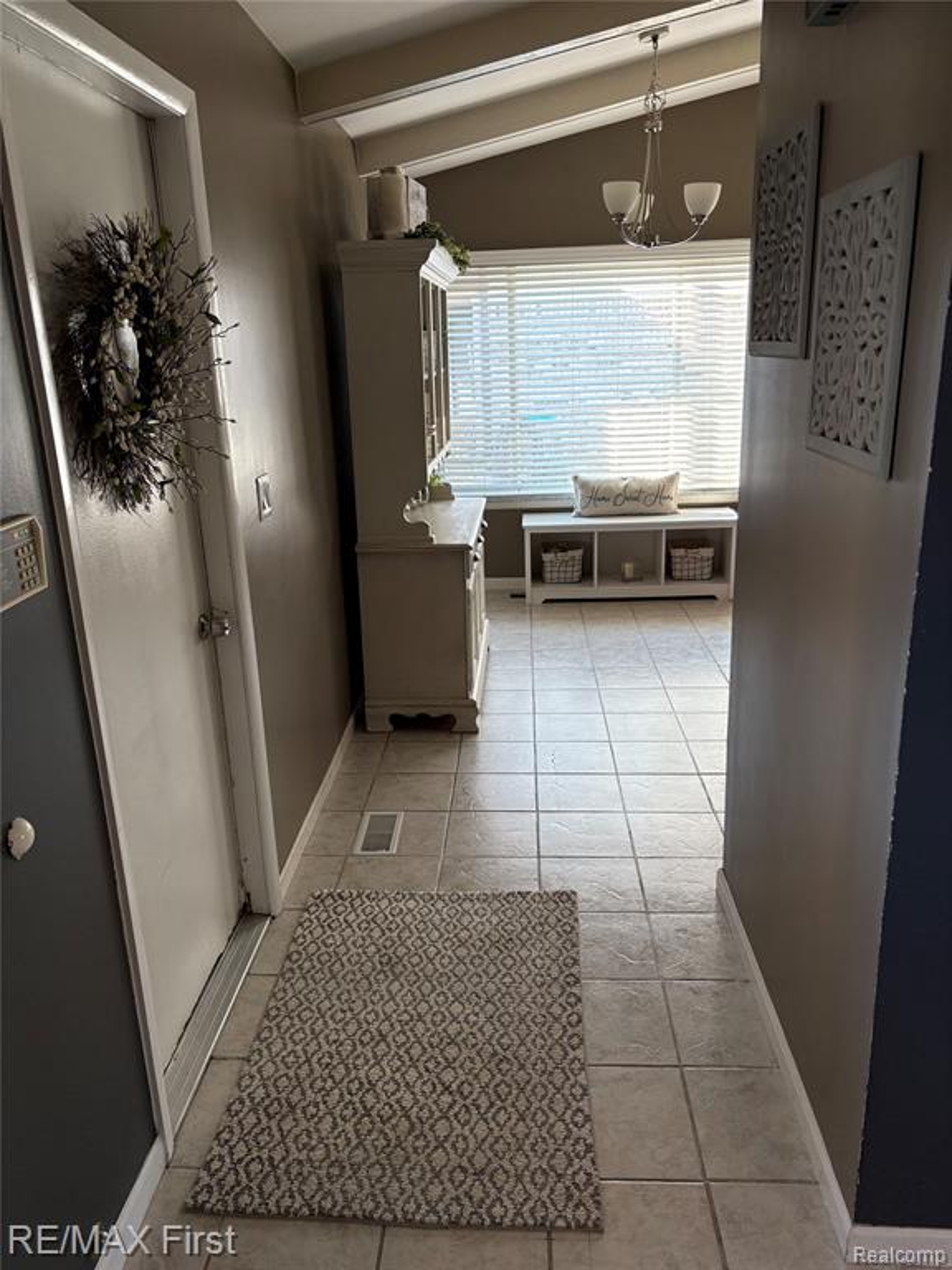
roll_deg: +2.3
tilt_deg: -16.7
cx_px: 476
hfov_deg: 53.1
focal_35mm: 26
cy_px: 635
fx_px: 953
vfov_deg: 67.3
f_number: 1.6
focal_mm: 5.96
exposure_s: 1/149
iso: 125
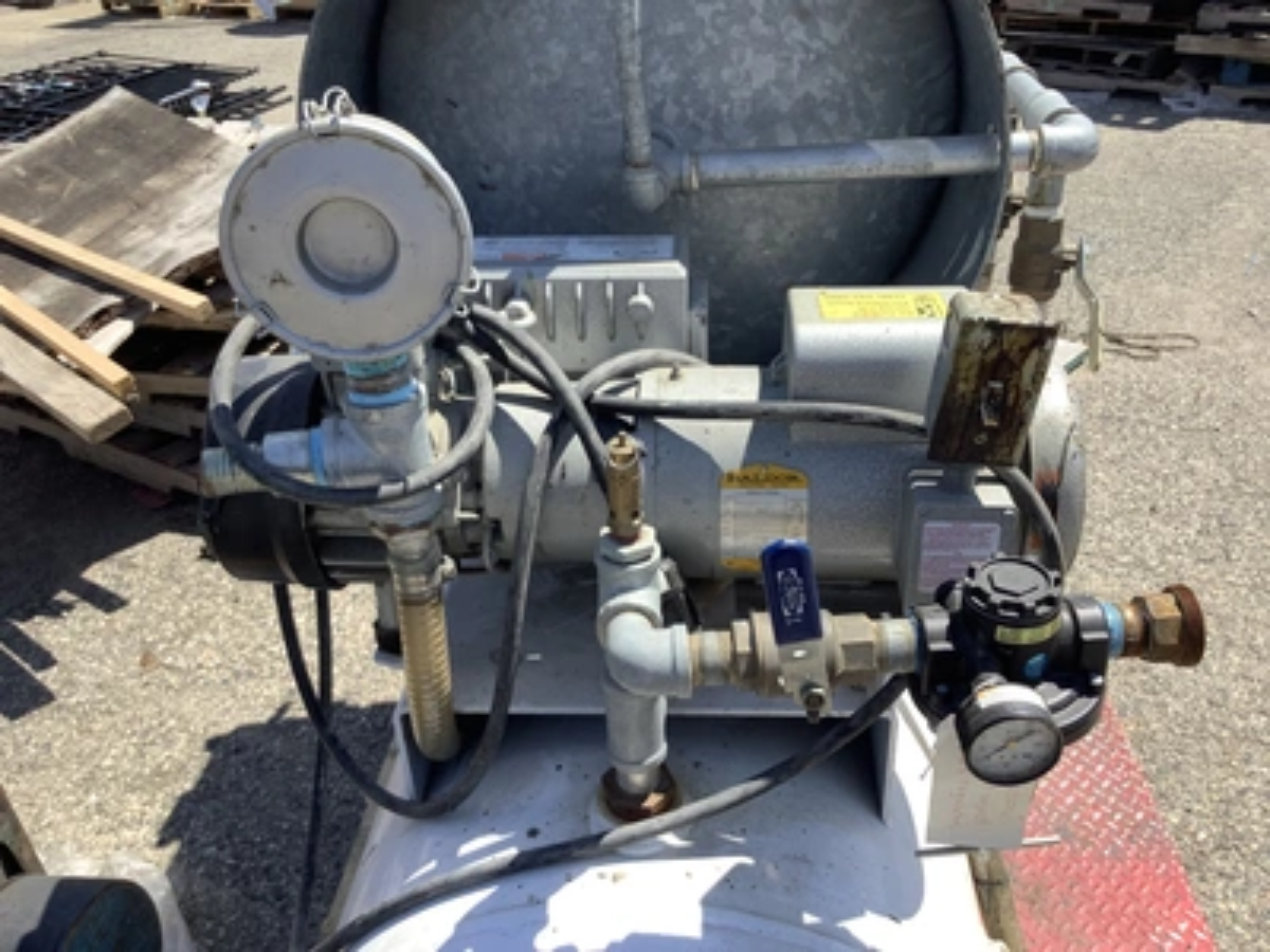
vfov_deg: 45.4
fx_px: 1137
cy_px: 476
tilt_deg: -30.4
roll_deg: +5.1
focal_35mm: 31
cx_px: 635
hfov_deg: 58.4
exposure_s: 1/905
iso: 25
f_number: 2.4
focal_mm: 3.3
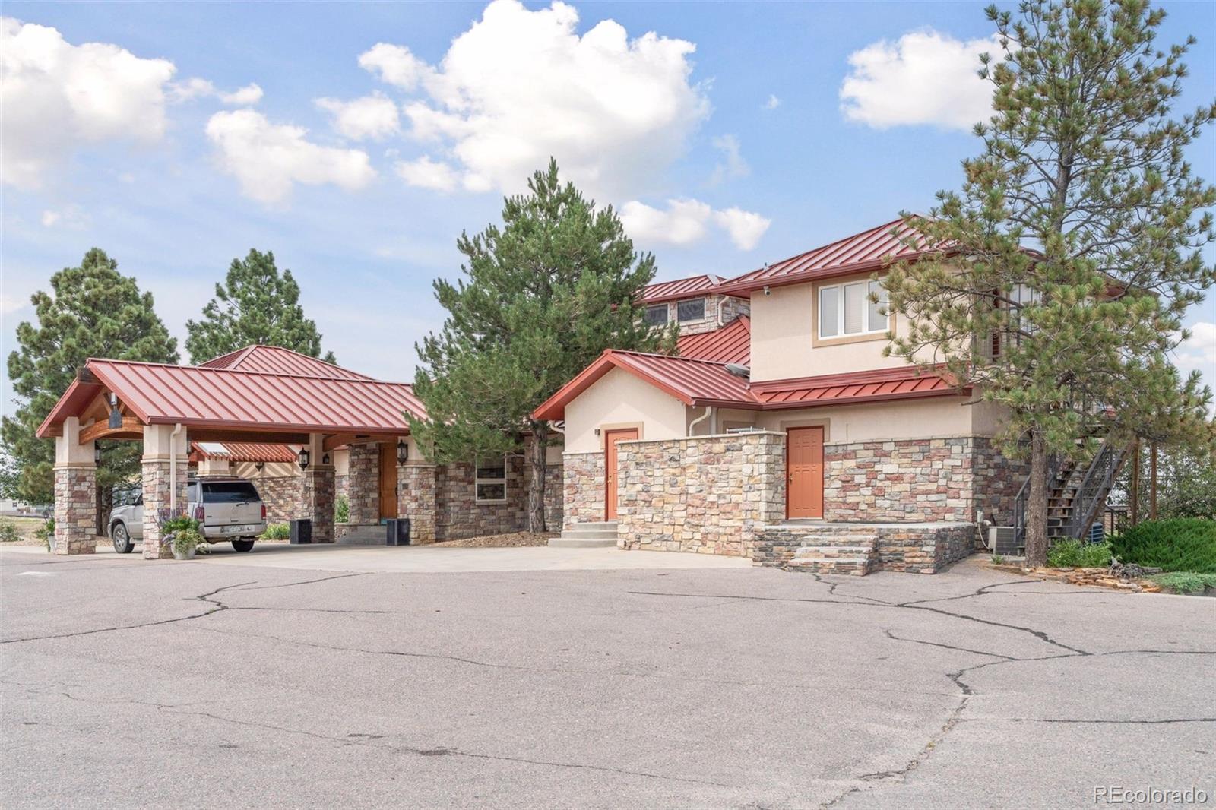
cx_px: 608
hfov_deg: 53.1
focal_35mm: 36
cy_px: 405
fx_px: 1216
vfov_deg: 36.9
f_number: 9
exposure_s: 1/1000
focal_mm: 36
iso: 400
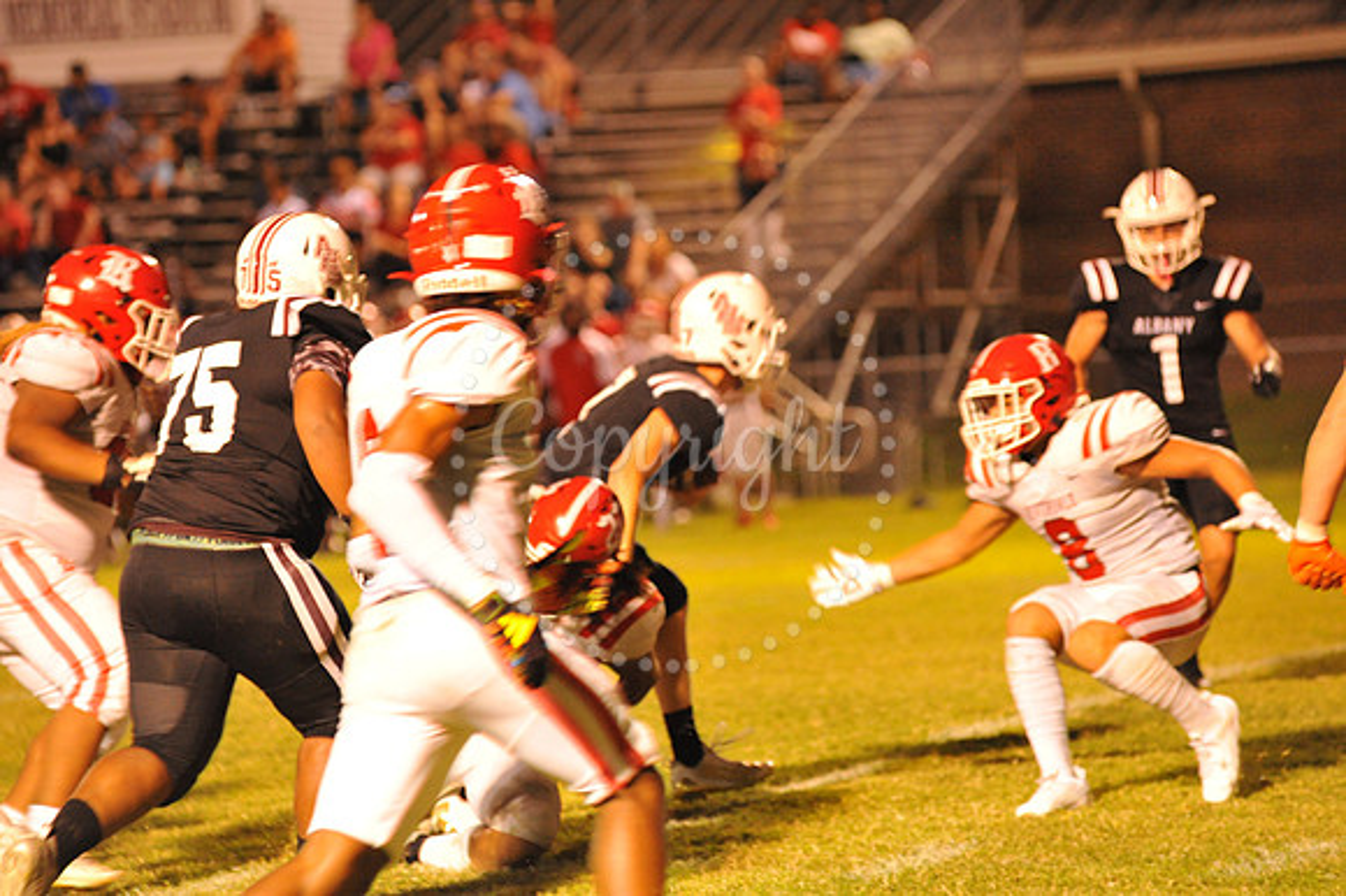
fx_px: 7473
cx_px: 673
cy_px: 448
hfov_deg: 10.3
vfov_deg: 6.9
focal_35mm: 200
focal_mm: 200
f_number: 5
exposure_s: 1/160
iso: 5000
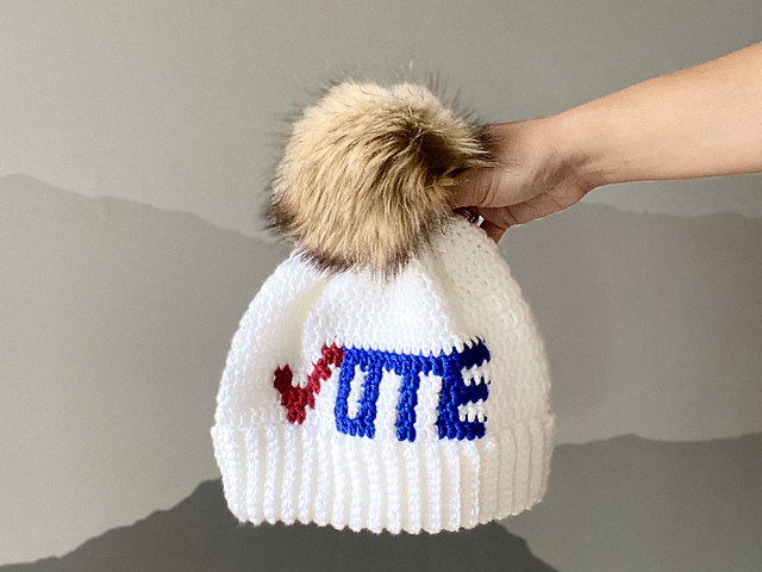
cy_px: 286
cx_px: 381
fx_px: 660
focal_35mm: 30
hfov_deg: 60.0
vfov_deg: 46.8
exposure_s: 1/60
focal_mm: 2.71
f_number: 2.2
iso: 400
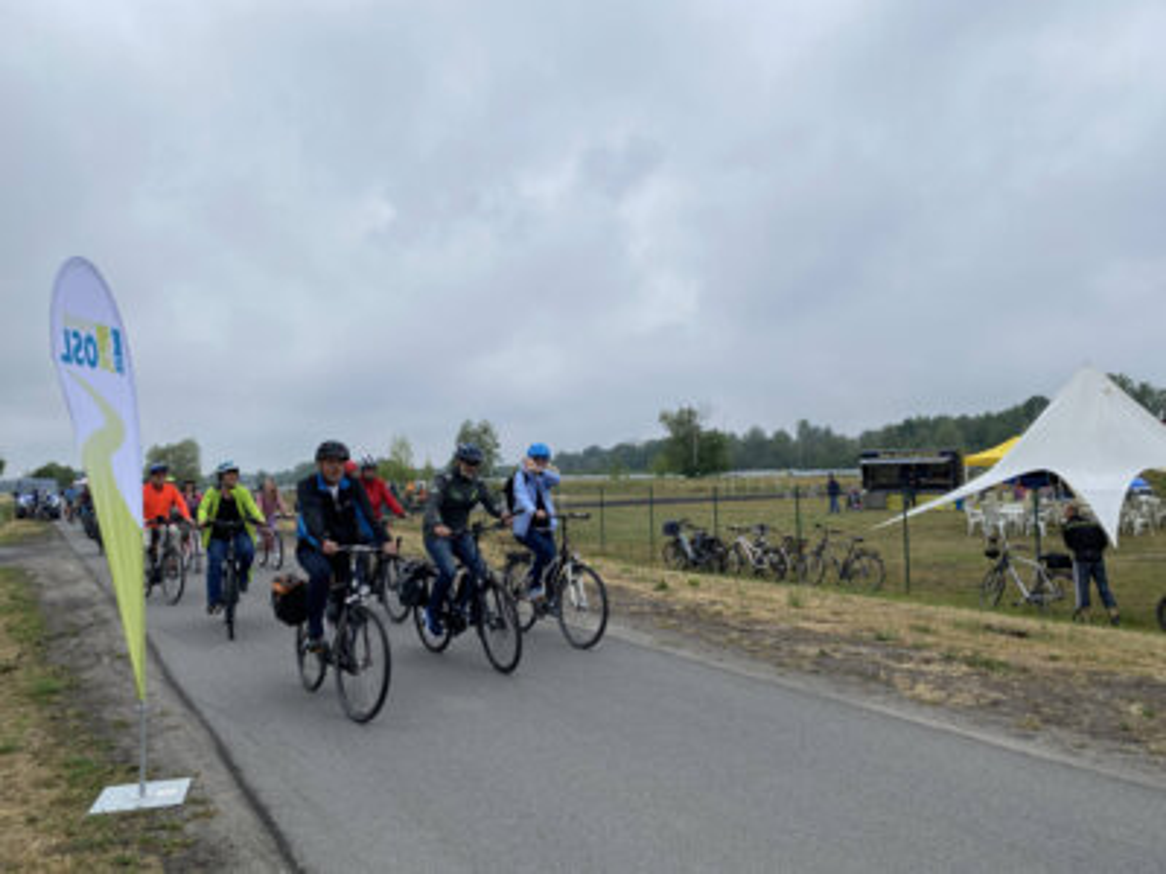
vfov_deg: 53.1
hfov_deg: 67.3
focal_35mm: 26
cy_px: 437
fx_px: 876
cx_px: 583
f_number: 1.8
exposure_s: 1/2222
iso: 32
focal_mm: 4.2
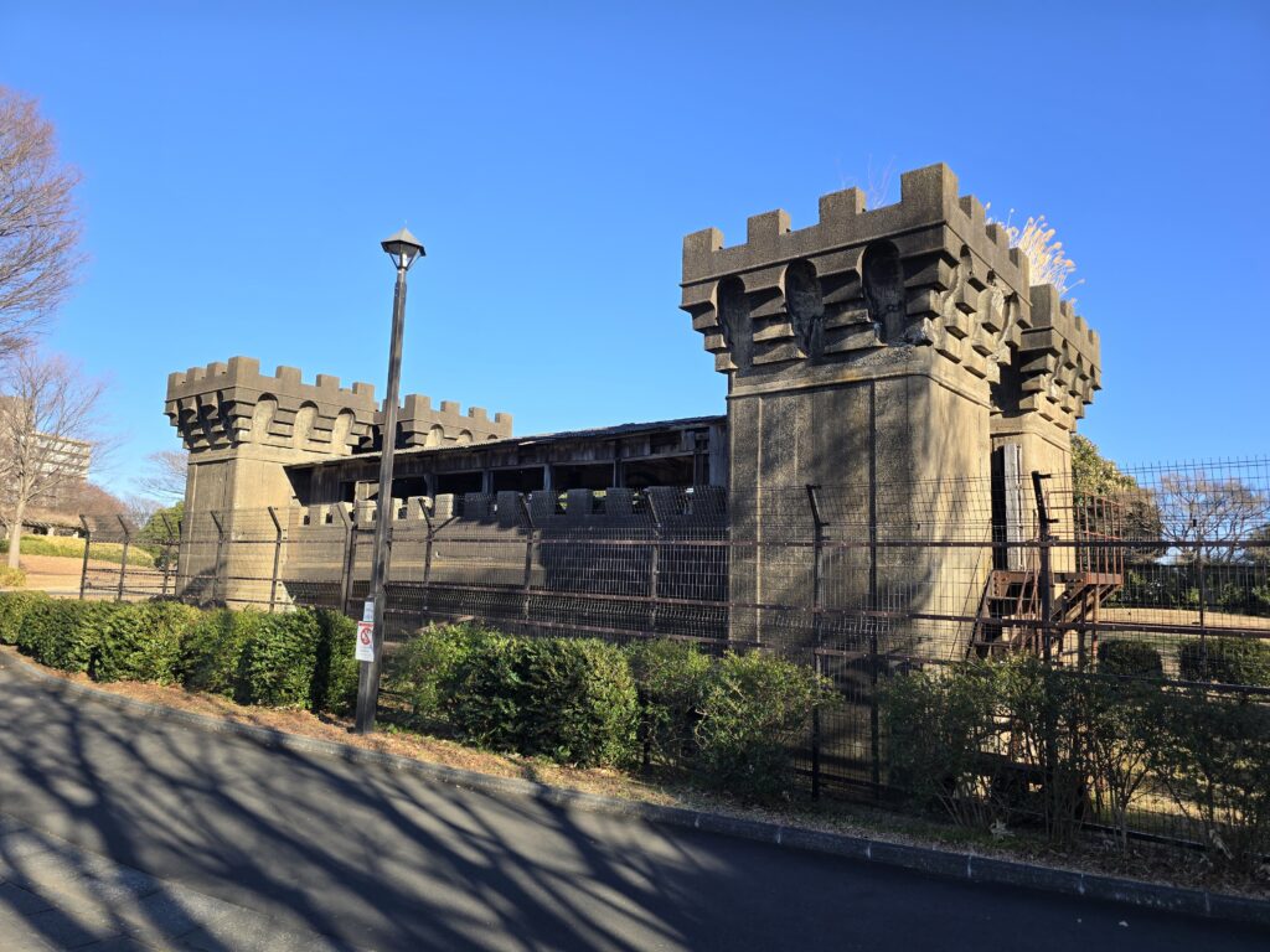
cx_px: 635
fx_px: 844
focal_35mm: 23
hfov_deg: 73.9
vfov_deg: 58.9
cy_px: 476
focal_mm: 6.3
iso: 12
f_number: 1.7
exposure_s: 1/363
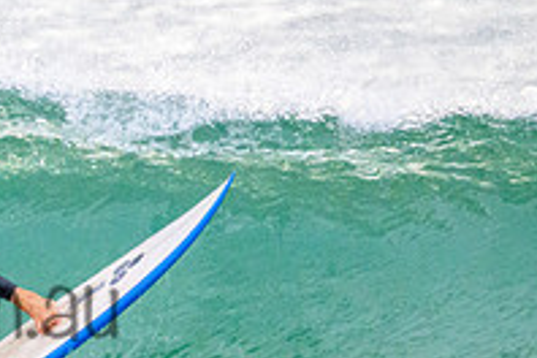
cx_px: -132
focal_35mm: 2749
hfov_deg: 0.8
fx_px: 41003
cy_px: 276
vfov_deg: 0.5
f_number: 11
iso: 3600
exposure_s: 1/2000
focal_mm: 800
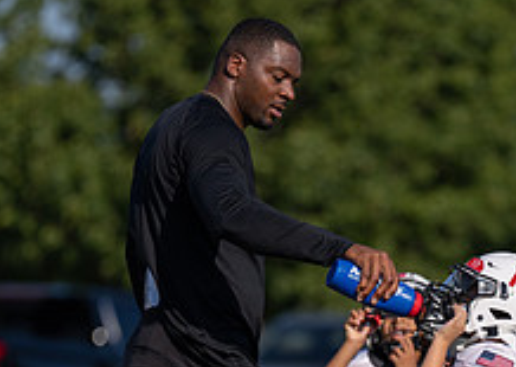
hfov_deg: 3.6
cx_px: 383
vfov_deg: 2.6
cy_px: 391
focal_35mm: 558
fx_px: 8165
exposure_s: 1/4000
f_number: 2.8
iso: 125
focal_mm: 200
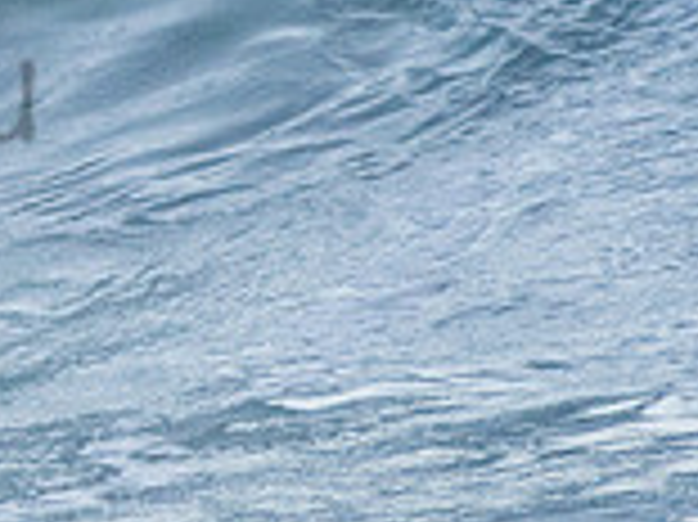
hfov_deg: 0.7
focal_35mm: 2707
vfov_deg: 0.5
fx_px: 54542
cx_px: -441
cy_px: 38
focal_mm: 500
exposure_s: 1/800
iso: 2800
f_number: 5.6
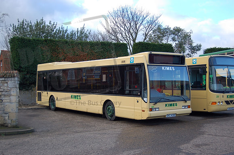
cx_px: 117
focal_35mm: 48
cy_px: 78
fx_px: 312
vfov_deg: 28.0
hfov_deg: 41.2
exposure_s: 1/500
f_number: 4.5
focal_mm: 32
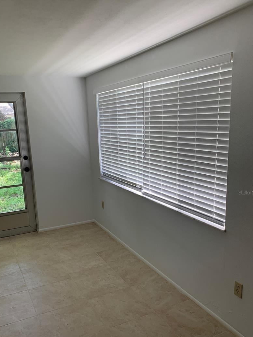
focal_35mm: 30
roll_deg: +0.0
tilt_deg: -12.8
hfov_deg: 46.7
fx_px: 292
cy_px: 192
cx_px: 115
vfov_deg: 59.7
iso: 64
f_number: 1.8
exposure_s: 1/121
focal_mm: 4.25
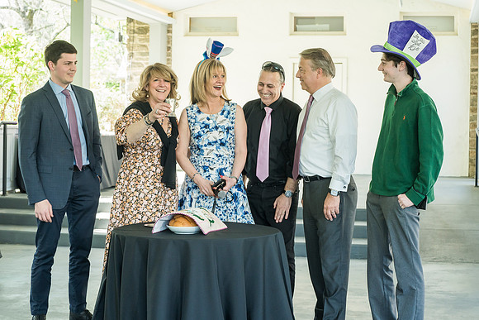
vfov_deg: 19.5
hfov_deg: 28.8
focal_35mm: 70
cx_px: 240
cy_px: 160
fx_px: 932
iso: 1600
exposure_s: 1/125
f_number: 7.1
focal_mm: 70
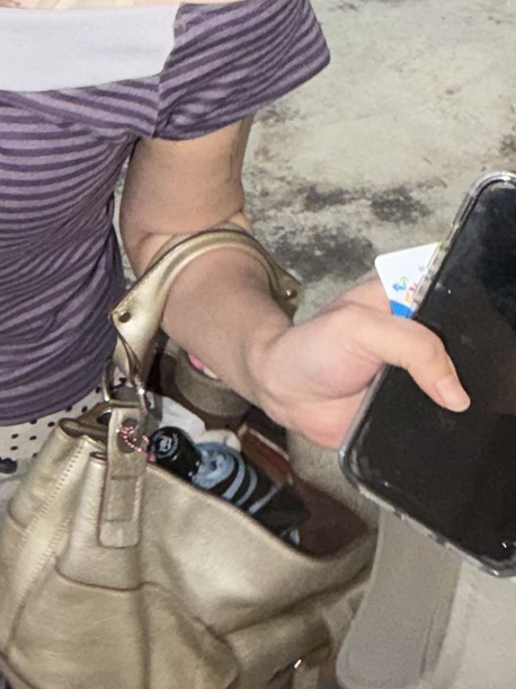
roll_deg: -0.9
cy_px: -33
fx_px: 1094
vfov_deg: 31.7
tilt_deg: -36.0
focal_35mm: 55
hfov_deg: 24.1
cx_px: -103
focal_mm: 2.22
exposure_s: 1/60
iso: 64
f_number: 2.2
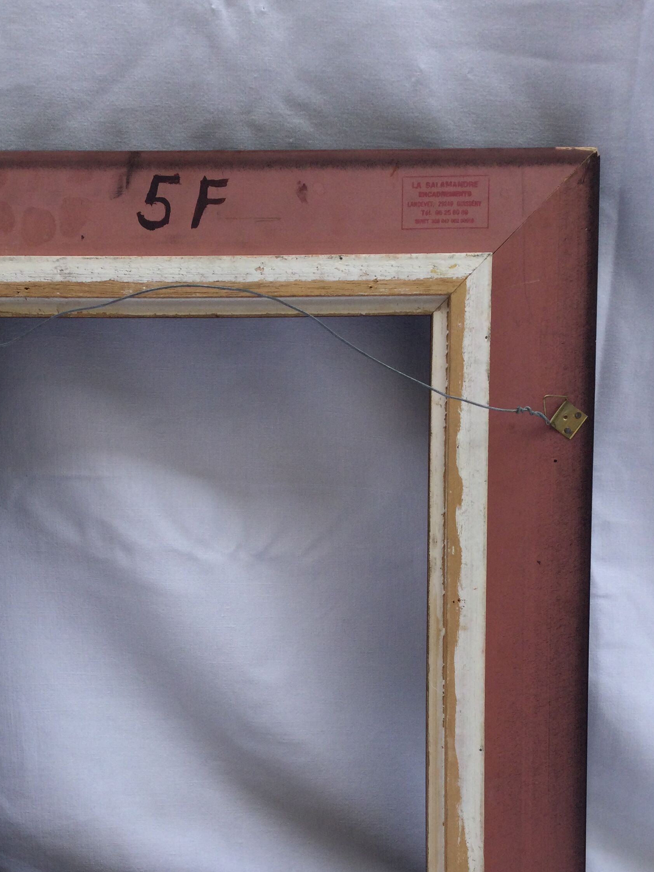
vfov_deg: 41.3
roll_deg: +0.7
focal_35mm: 45
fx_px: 1134
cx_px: 221
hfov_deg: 31.9
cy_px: 614
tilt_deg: -20.7
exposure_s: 1/497
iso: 25
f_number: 2.4
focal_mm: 3.3
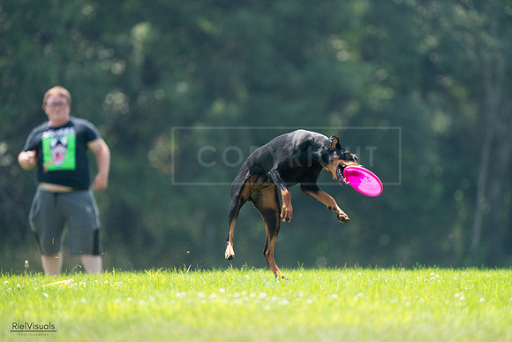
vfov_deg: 2.8
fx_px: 6956
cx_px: 256
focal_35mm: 489
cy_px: 171
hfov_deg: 4.2
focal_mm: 489
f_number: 6.3
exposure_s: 1/4000
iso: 3200
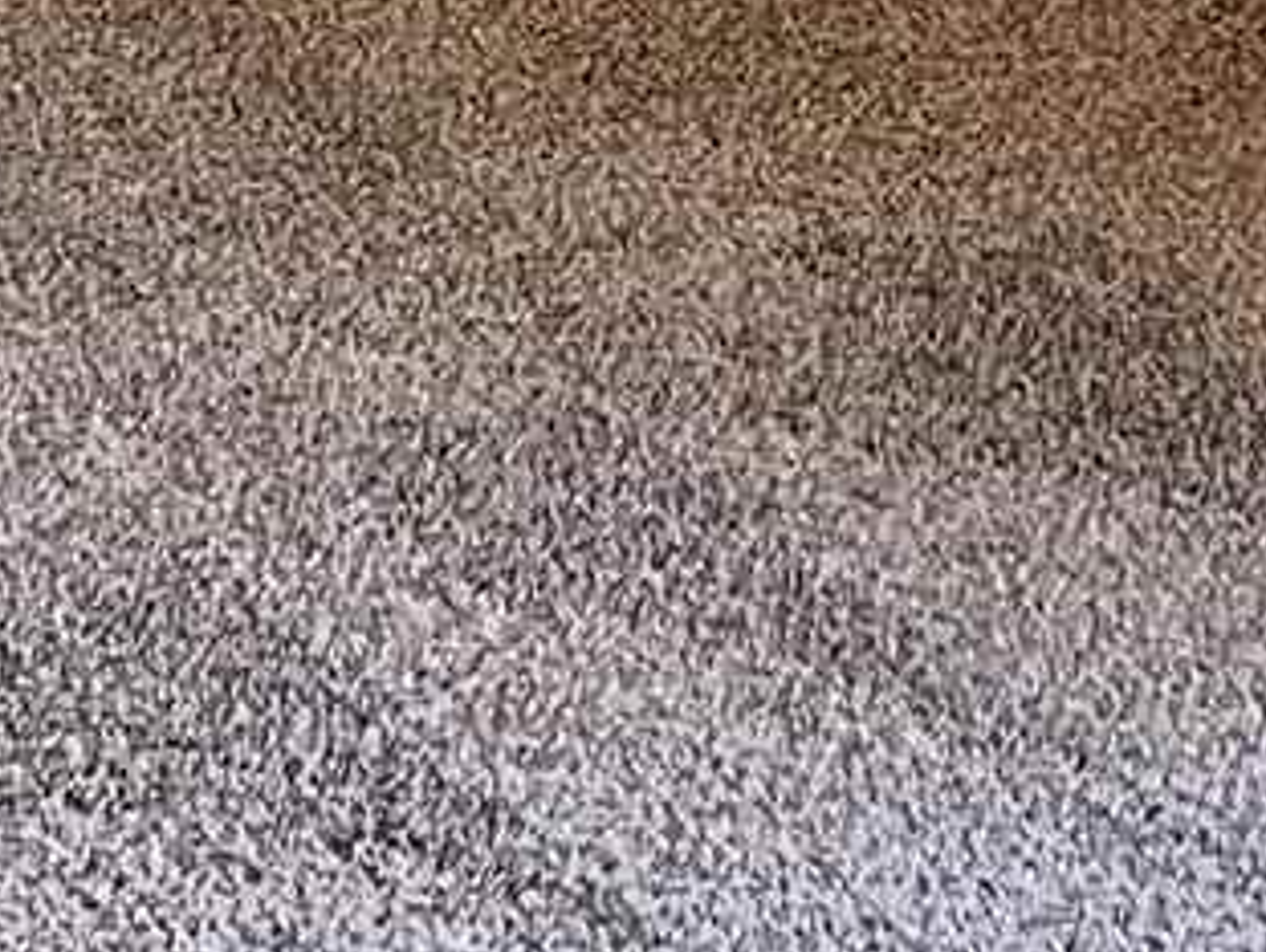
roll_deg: -1.2
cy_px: -1607
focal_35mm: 171
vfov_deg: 7.8
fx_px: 6261
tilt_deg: -9.1
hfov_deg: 11.4
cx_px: 1303
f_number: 1.5
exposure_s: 1/60
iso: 125
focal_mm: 5.7
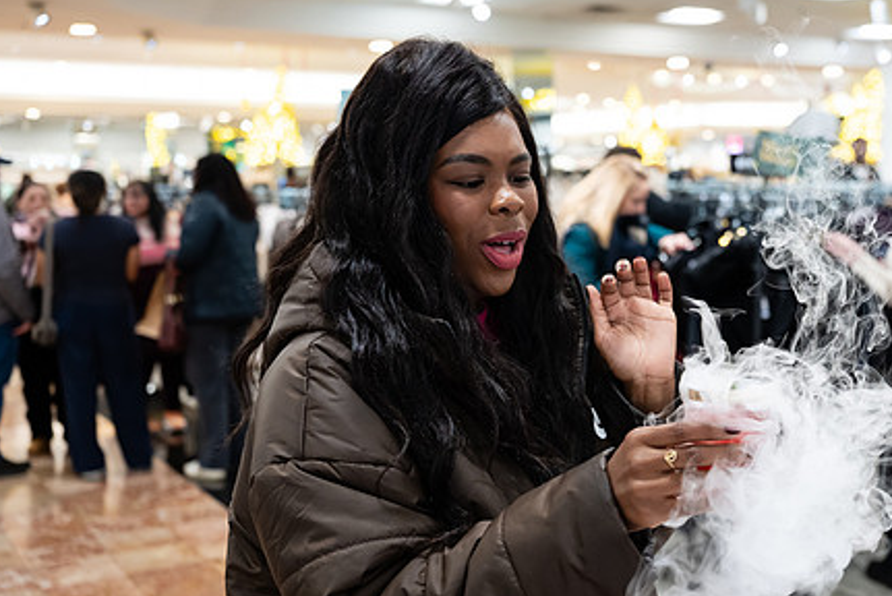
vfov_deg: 27.6
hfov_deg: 39.8
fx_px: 1215
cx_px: 603
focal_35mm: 49
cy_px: 315
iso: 1000
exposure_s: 1/125
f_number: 3.2
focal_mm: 35
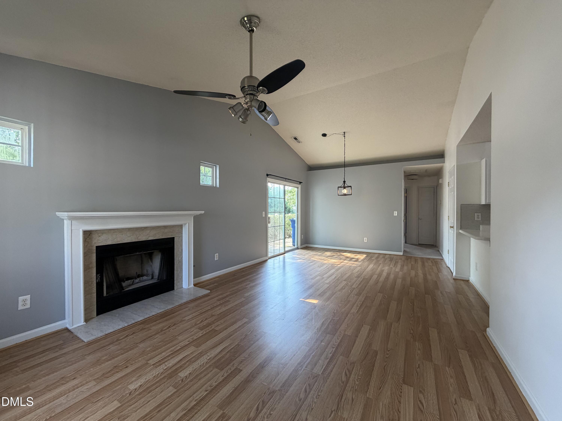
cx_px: 281
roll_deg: +0.2
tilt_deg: +0.0
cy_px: 210
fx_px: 227
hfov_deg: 102.1
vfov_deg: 85.7
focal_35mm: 14
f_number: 2.2
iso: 250
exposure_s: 1/120
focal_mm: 2.22
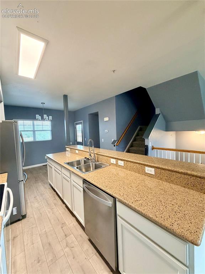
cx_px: 102
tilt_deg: -2.6
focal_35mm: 14
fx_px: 111
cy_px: 137
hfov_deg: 85.7
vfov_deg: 102.1
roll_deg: +3.0
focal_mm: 2.22
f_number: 2.2
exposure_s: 1/60
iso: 320
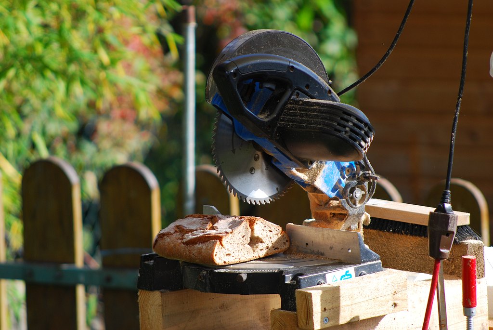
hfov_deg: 6.5
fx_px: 4318
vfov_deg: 4.4
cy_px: 165
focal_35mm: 315
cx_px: 246
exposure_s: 1/320
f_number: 5.6
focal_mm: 210
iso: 200
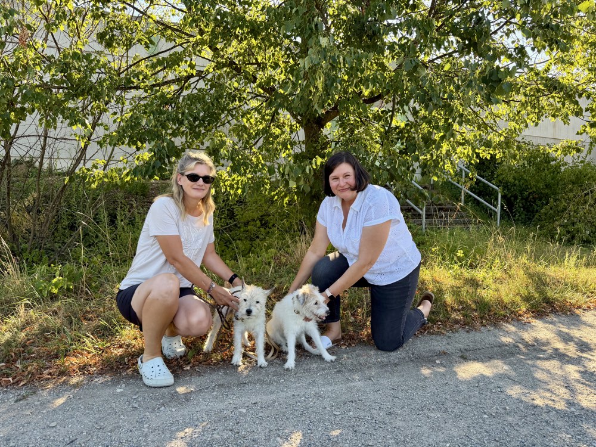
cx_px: 298
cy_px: 224
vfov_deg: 56.8
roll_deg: +0.0
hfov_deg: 71.6
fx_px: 413
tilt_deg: -1.7
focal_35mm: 24
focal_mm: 6.76
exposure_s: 1/532
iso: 100
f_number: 1.78
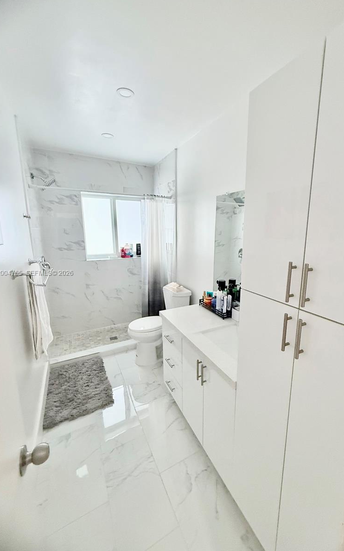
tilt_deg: -11.2
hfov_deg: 74.4
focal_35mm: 15
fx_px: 225
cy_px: 273
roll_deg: -0.1
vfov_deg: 101.5
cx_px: 196
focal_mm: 2.22
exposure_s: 1/120
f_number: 2.2
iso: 640
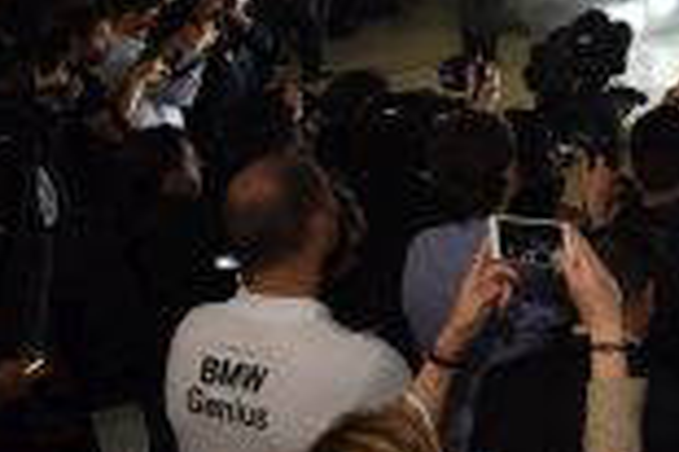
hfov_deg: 28.9
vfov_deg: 22.7
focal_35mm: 55
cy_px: -83
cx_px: 902
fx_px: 1036
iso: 1000
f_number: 4.5
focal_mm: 17
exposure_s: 1/200
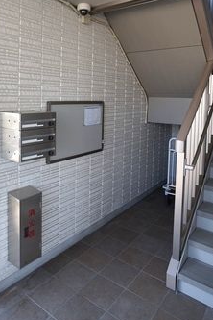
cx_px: 87
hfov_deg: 36.8
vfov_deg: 52.1
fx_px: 319
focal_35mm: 36
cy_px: 105
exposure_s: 1/160
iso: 160
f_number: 4
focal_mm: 16
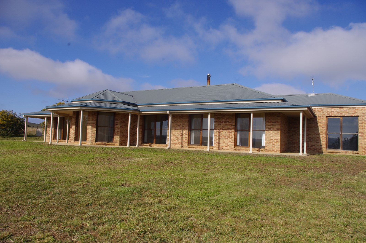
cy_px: 122
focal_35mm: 27
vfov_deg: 47.8
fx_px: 274
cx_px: 183
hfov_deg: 67.4
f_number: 11
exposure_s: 1/250
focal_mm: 18
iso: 200
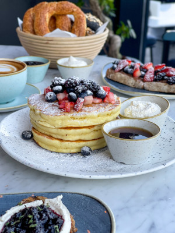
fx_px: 431
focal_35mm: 64
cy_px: 116
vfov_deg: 30.3
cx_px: 88
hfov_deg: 22.9
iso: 40
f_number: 2.2
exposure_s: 1/100
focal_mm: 7.5
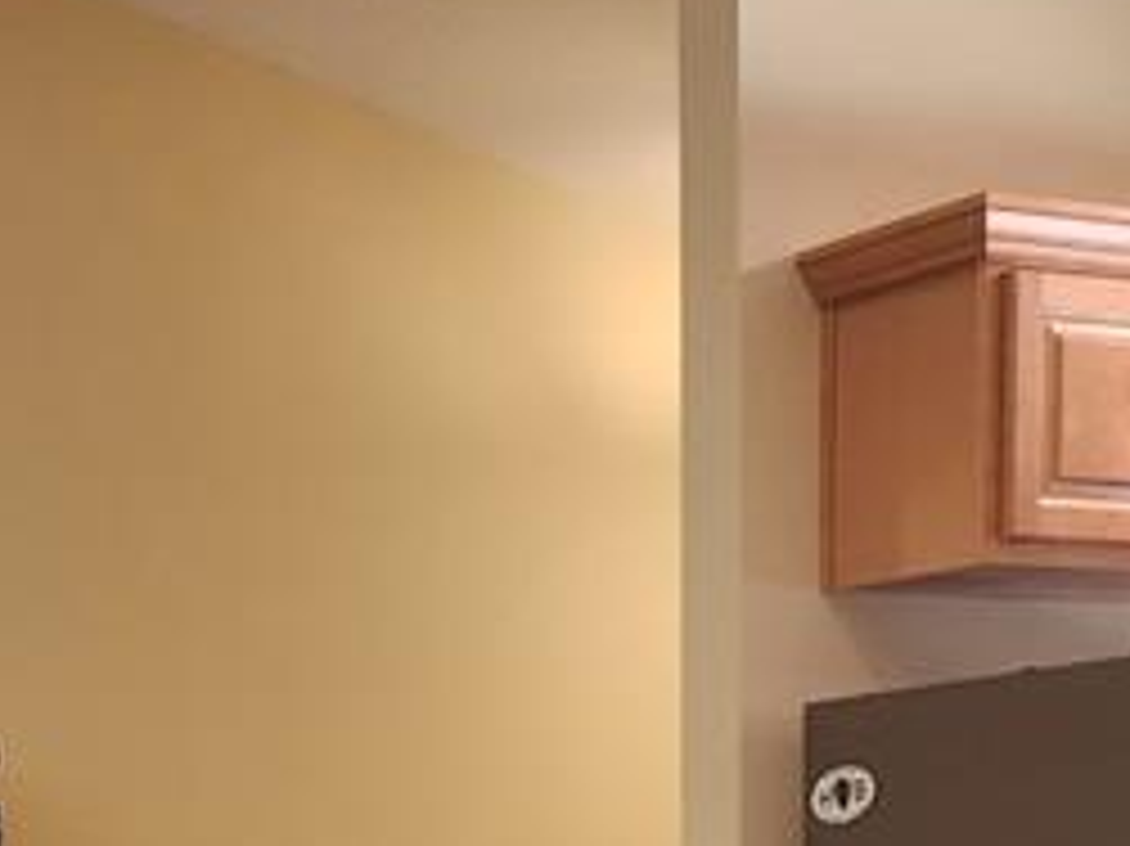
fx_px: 3067
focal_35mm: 94
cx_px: 63
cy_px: 1233
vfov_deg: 14.7
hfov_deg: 20.4
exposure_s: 1/120
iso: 320
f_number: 1.8
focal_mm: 5.4
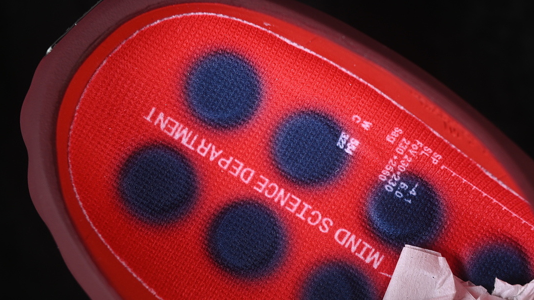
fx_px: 1119
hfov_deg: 26.9
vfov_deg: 15.3
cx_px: 267
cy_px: 175
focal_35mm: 79
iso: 160
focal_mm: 50
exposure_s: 1/60
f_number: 6.3
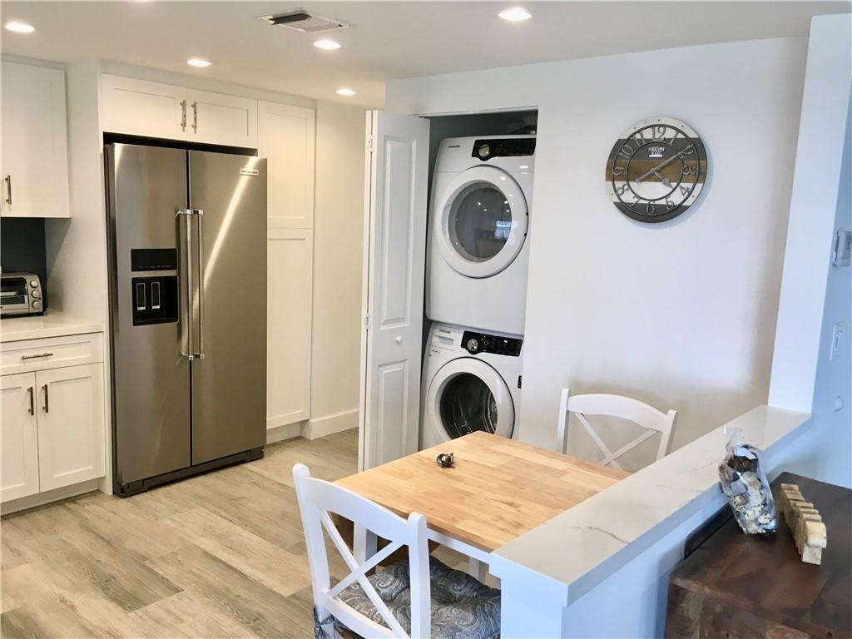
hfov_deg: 61.7
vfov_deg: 48.2
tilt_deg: -8.1
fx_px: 714
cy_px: 320
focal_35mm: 29
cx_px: 426
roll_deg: -1.6
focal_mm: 4.15
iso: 25
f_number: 2.2
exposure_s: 1/30
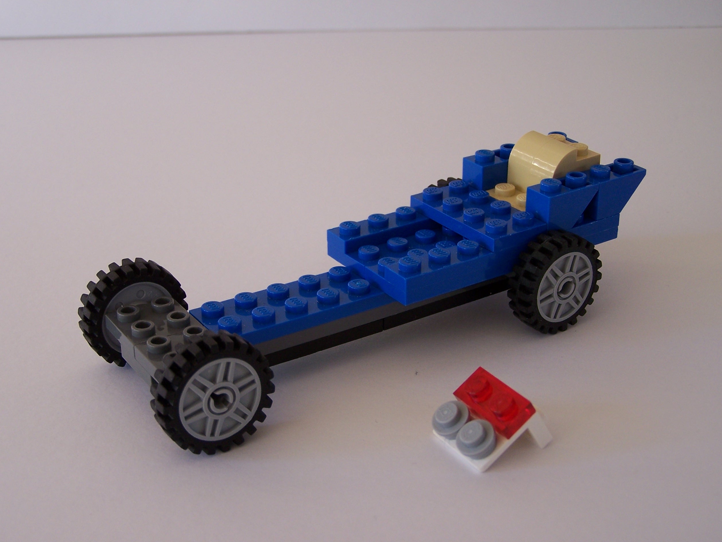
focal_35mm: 52
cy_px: 268
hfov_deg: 36.8
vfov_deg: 28.0
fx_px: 1085
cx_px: 360
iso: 80
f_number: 3
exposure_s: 1/45
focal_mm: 8.5
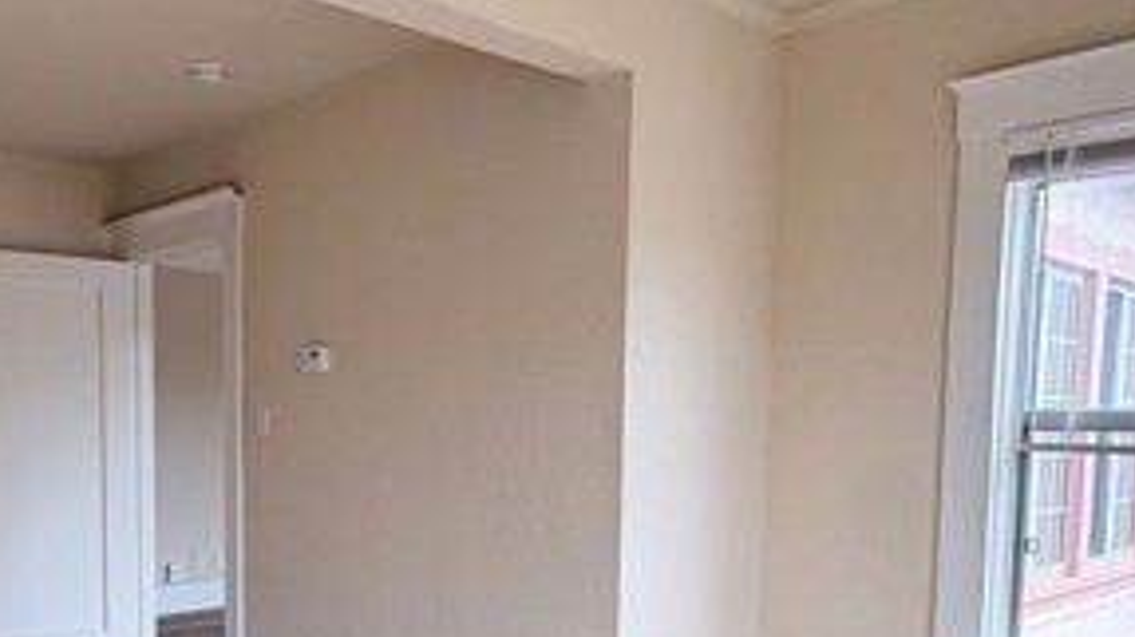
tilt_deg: -4.2
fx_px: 1023
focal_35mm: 34
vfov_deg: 33.7
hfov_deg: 56.6
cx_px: 360
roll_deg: +0.4
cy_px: 499
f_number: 2.2
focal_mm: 2.22
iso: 40
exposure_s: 1/149
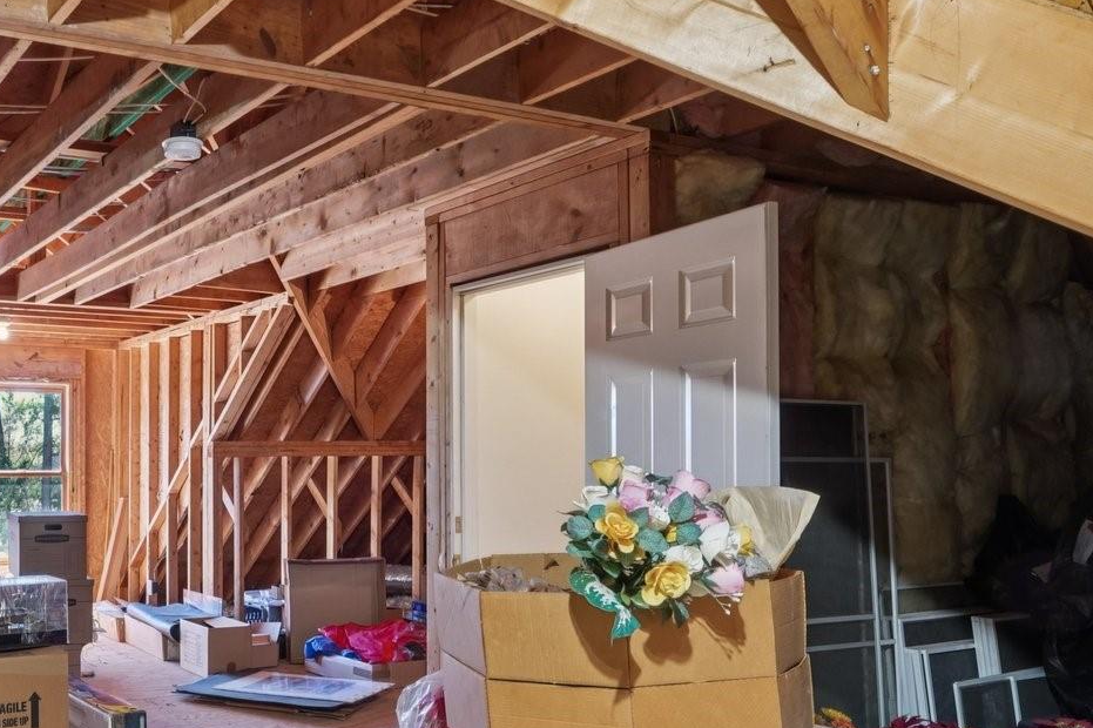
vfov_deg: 39.6
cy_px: 471
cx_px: 136
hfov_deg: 51.4
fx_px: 1002
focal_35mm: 33
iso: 400
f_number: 8
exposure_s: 1/3.33
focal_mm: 10
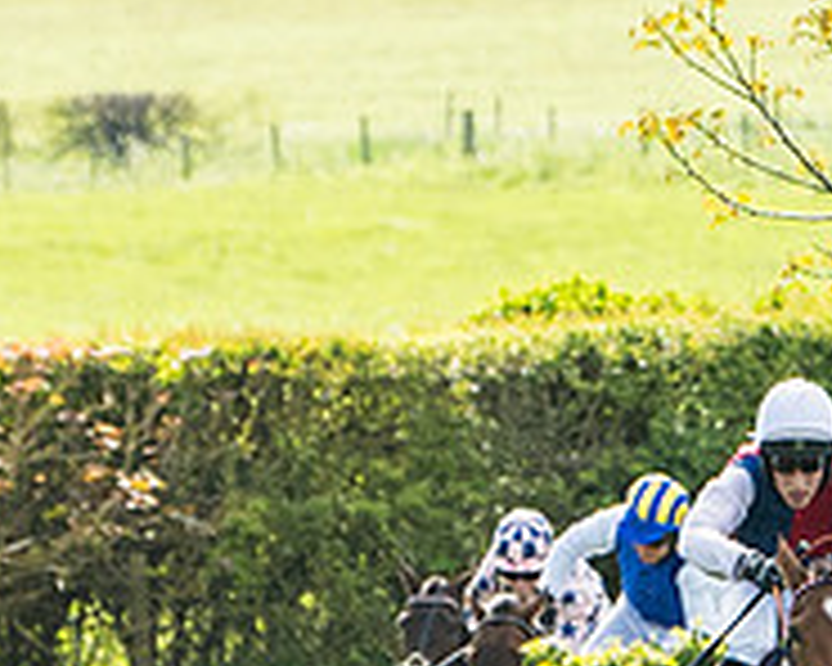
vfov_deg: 1.3
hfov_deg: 1.6
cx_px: 945
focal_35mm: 1175
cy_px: 705
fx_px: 28933
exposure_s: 1/3200
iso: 400
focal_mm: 150
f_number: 4
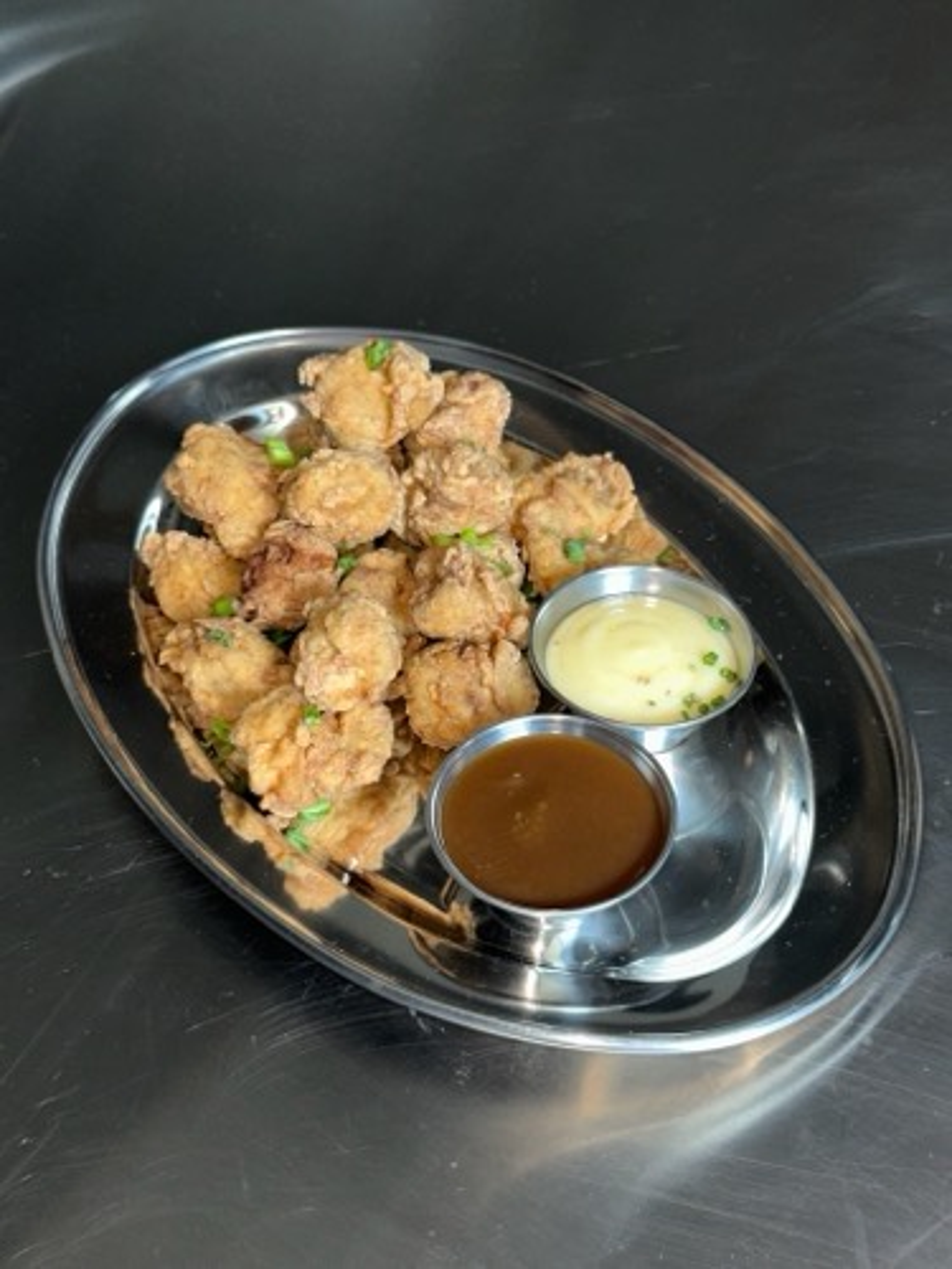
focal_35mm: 48
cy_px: 634
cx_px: 476
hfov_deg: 30.3
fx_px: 1760
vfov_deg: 39.7
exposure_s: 1/21
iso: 64
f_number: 1.78
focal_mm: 6.86
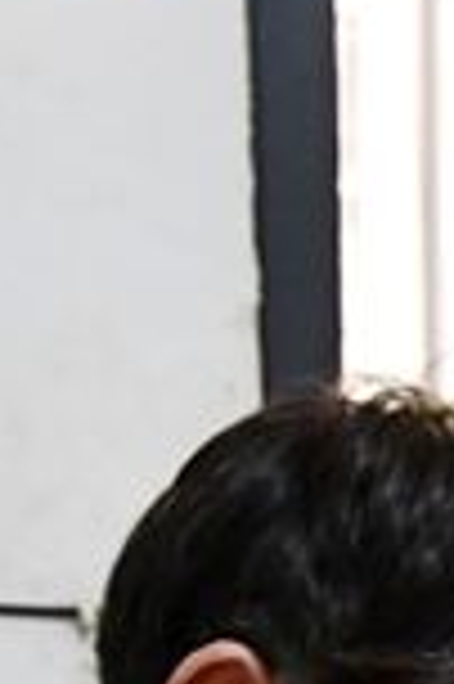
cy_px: 1217
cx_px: 1295
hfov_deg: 5.9
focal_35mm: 217
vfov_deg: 9.1
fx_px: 4114
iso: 2800
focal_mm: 22
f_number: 3.8
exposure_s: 1/125
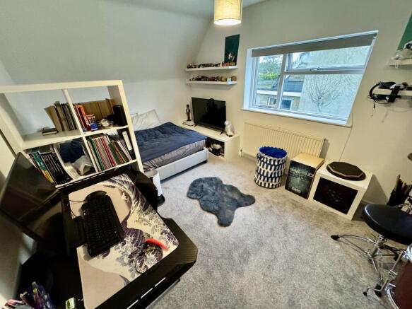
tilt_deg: -27.0
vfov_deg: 85.7
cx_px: 206
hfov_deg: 102.1
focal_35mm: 14
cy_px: 154
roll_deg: +1.9
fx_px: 167
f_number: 2.2
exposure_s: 1/50
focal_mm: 2.22
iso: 400
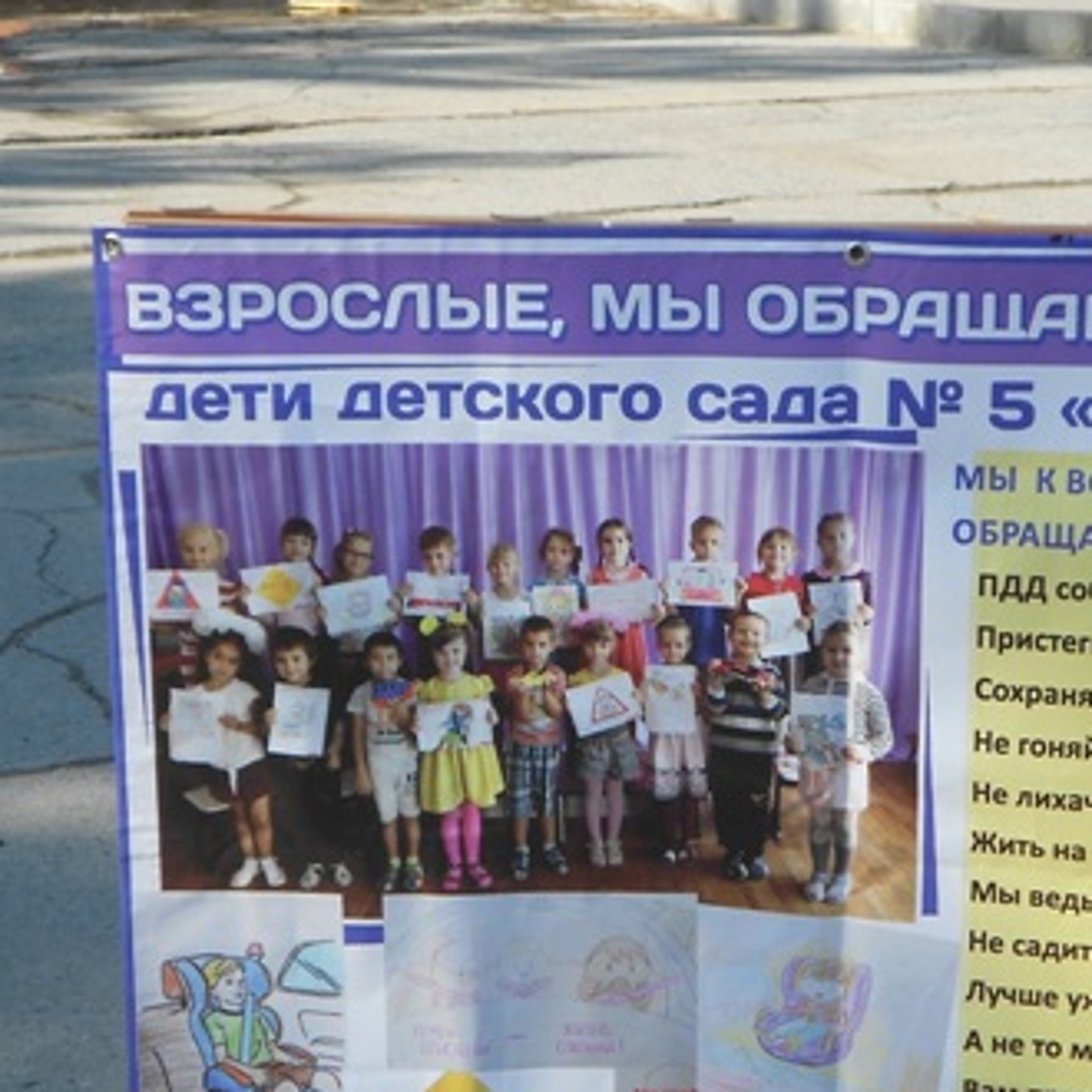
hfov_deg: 20.6
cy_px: 764
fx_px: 2998
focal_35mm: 84
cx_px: 622
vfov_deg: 20.5
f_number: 4.5
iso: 80
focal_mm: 8.8
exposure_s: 1/320
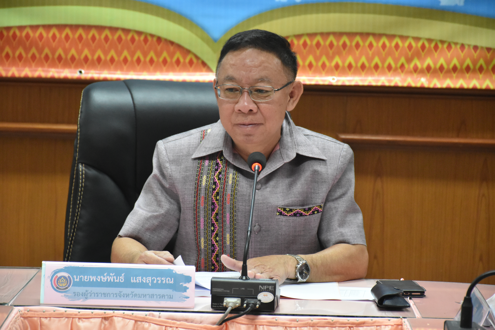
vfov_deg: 8.7
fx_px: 2165
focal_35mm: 158
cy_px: 165
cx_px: 248
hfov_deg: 13.0
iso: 3200
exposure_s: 1/100
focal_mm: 105
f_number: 5.6
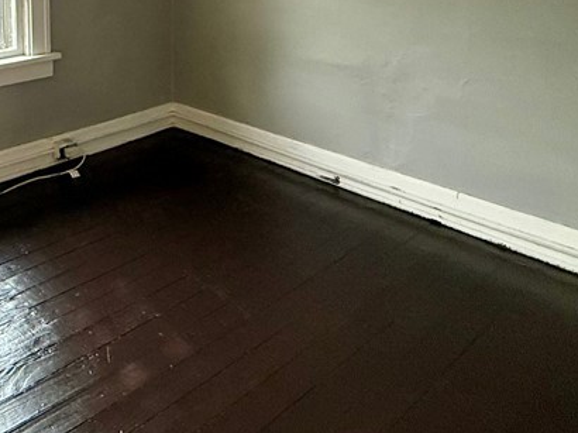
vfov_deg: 35.9
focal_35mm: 35
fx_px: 584
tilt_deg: -4.4
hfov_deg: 44.7
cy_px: -17
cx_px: 0
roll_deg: +1.2
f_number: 2.2
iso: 400
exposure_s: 1/60
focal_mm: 2.22
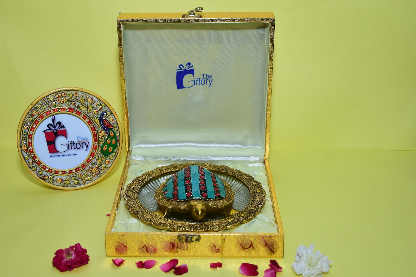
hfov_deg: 38.9
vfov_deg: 26.5
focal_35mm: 51
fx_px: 589
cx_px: 208
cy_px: 138
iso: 200
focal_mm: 34
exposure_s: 1/125
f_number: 4.5
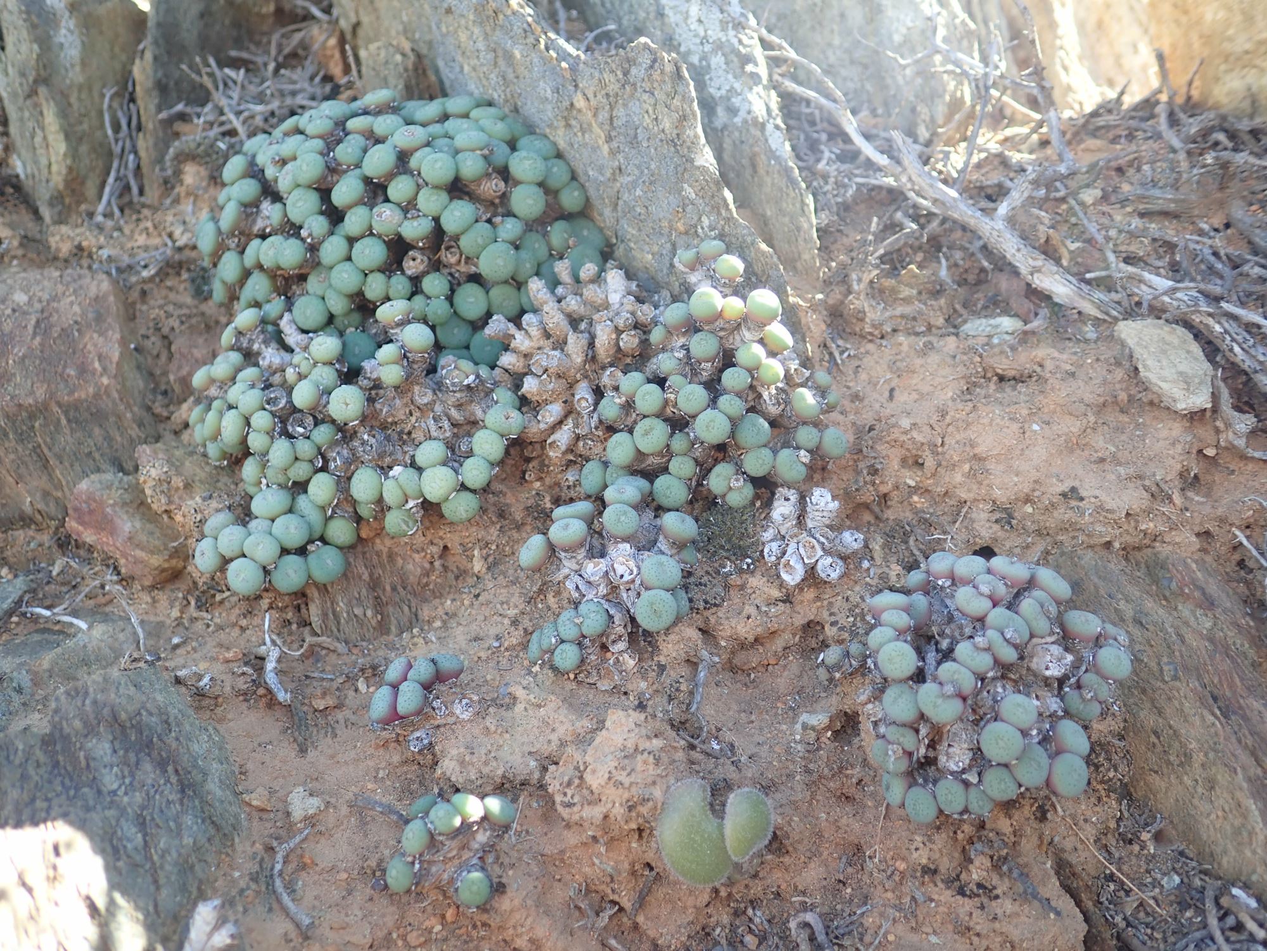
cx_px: 634
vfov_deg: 46.8
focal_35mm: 30
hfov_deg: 60.0
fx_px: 1098
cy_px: 476
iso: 100
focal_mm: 5.5
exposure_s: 1/160
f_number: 2.3
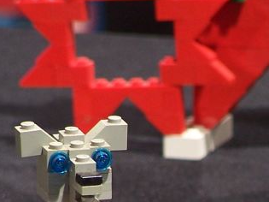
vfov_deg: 1.7
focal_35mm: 872
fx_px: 6774
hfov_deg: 2.3
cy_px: 271
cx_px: 242
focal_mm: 44.4
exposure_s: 1/2
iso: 80
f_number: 3.6
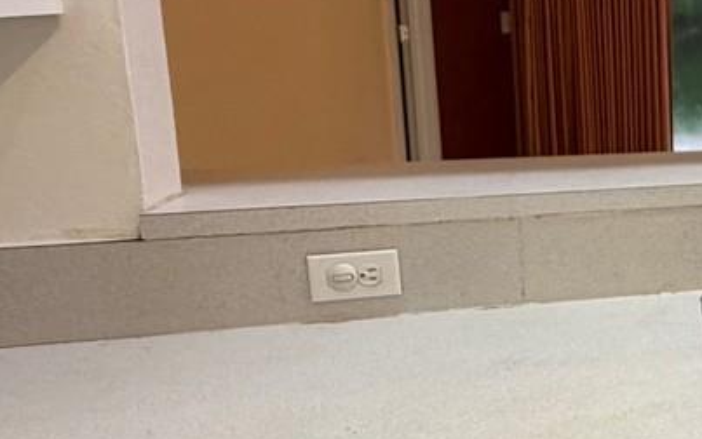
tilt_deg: -9.5
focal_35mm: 53
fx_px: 1014
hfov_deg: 28.5
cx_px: 989
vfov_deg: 24.3
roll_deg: -1.0
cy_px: 148
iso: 250
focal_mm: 2.22
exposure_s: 1/60
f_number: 2.2
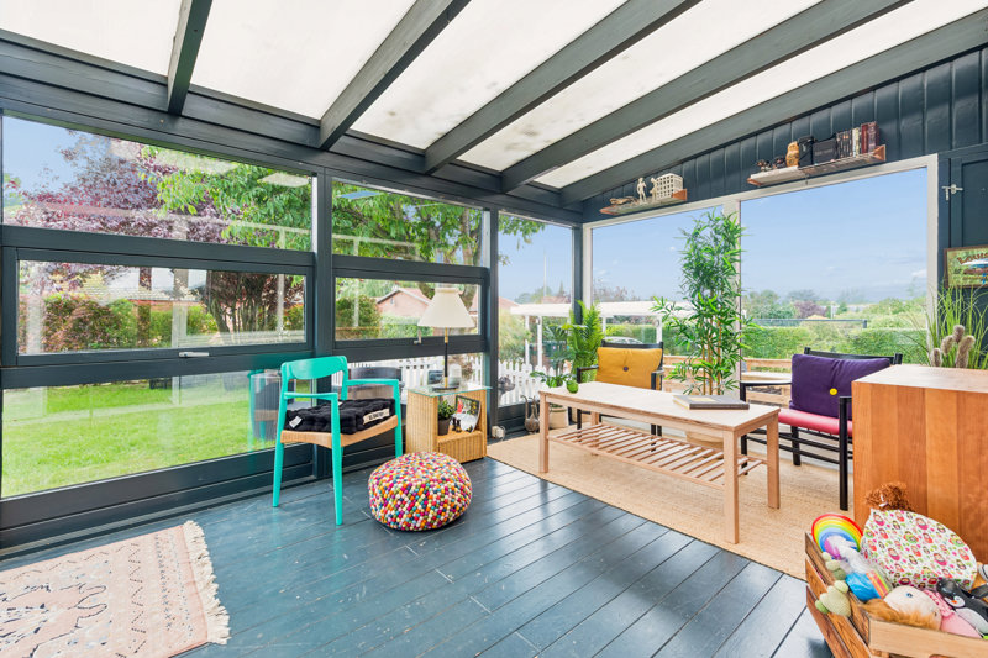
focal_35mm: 16
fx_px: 439
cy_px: 329
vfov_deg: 73.7
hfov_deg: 96.7
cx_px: 494
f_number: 9
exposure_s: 1/15
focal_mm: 16
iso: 250
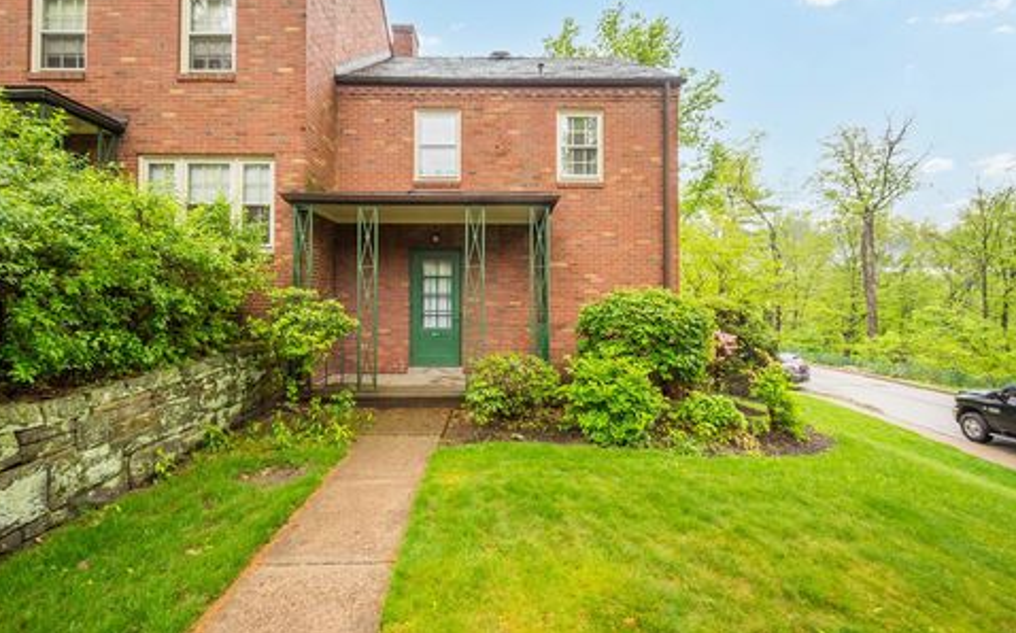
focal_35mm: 16
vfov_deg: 71.0
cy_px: 286
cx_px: 497
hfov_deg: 97.8
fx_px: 443
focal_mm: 10
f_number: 6.3
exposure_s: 1/30
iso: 100
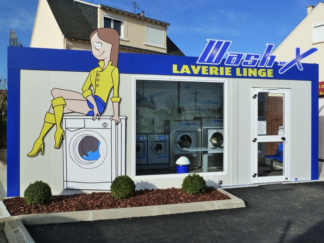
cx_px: 162
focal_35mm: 29
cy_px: 122
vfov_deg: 48.2
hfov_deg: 61.7
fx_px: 271
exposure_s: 1/500
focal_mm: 4.7
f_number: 5
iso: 200
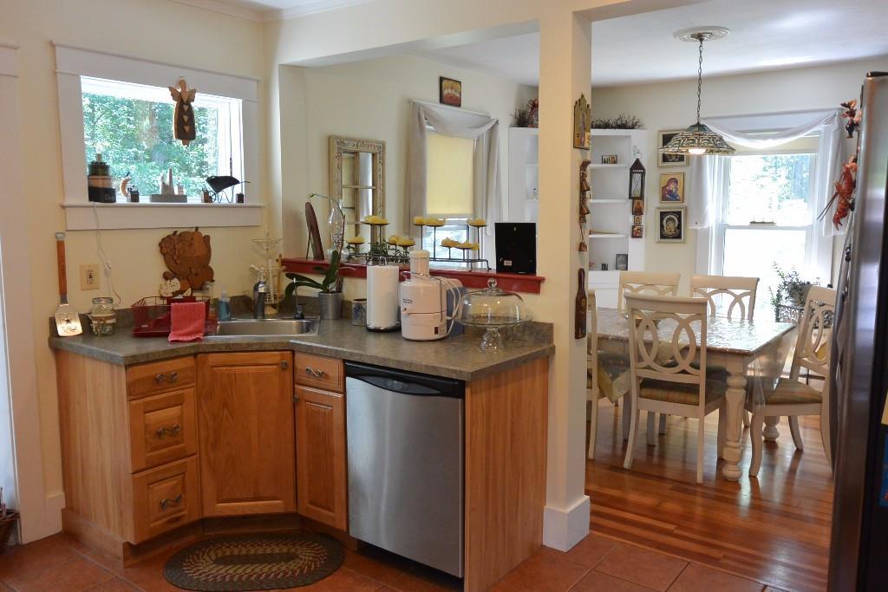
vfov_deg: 45.0
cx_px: 444
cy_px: 296
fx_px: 715
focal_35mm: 29
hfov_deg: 63.7
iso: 400
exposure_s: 1/80
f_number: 3.5
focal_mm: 11
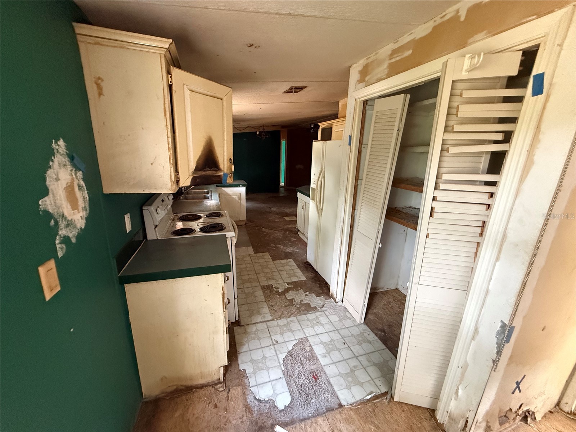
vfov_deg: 85.7
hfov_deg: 102.1
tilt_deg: -14.9
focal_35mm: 14
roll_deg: -2.2
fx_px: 233
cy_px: 216
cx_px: 288
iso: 1000
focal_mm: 2.22
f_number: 2.2
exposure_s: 1/60
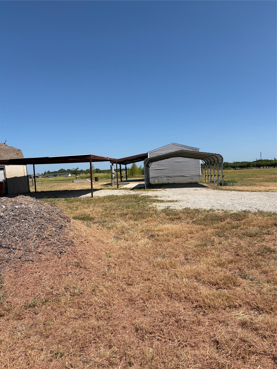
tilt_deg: -2.3
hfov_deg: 53.1
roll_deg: +3.1
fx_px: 277
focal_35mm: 26
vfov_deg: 67.3
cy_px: 184
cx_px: 138
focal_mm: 5.96
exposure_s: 1/5348
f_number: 1.6
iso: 50
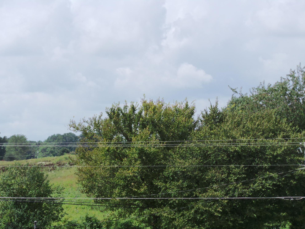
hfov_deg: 17.4
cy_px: 114
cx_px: 152
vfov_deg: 13.1
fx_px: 996
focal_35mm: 113
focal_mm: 20.3
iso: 100
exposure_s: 1/1000
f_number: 4
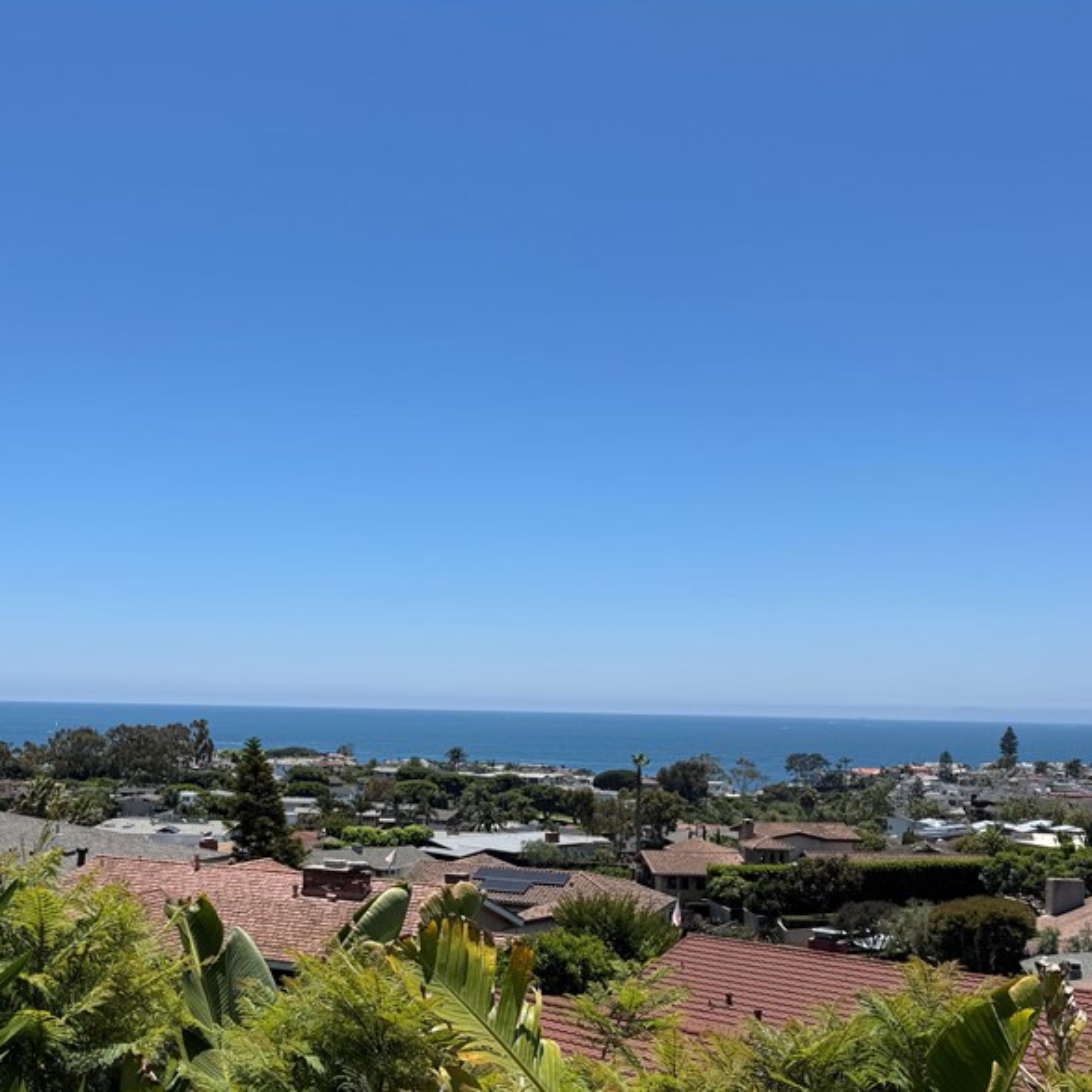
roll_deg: -0.3
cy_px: 705
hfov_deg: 44.3
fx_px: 1321
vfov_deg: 44.4
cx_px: 365
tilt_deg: +0.5
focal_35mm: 37
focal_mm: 6.76
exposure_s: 1/6410
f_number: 1.78
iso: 80
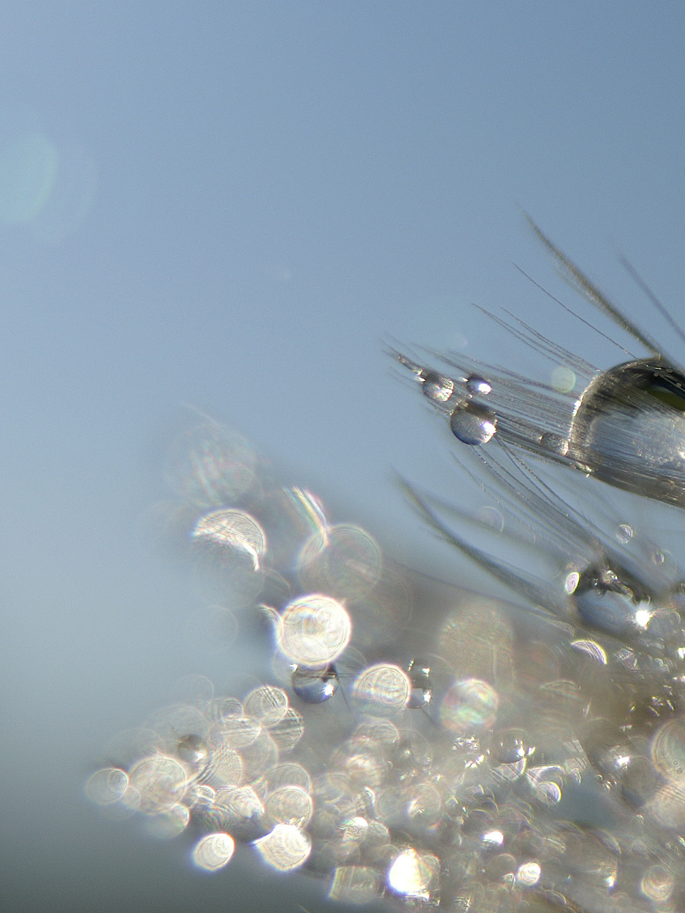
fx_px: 2032
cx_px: 777
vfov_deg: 25.3
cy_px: 403
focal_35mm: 77
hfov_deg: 18.3
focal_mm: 28
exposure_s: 1/1500
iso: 100
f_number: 4.5
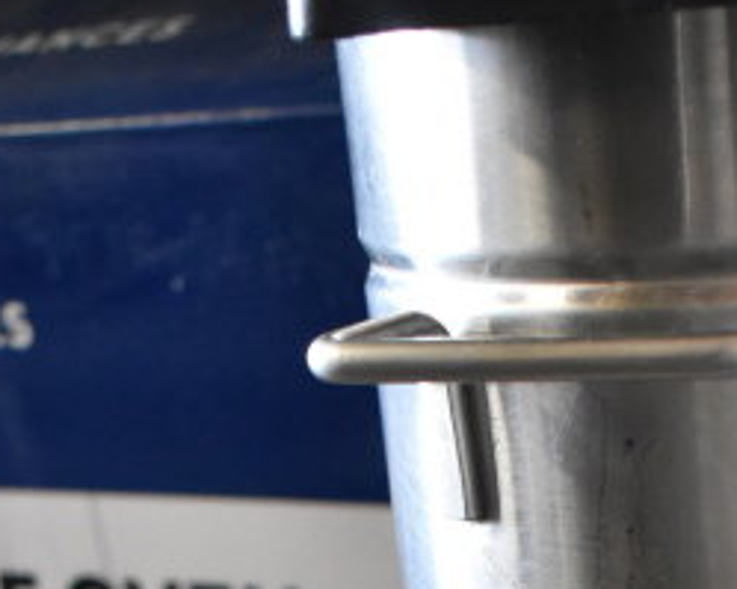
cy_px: 1082
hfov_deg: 16.6
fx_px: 2486
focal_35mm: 114
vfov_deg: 12.3
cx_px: 675
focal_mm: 22
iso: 2500
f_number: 3.8
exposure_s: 1/40
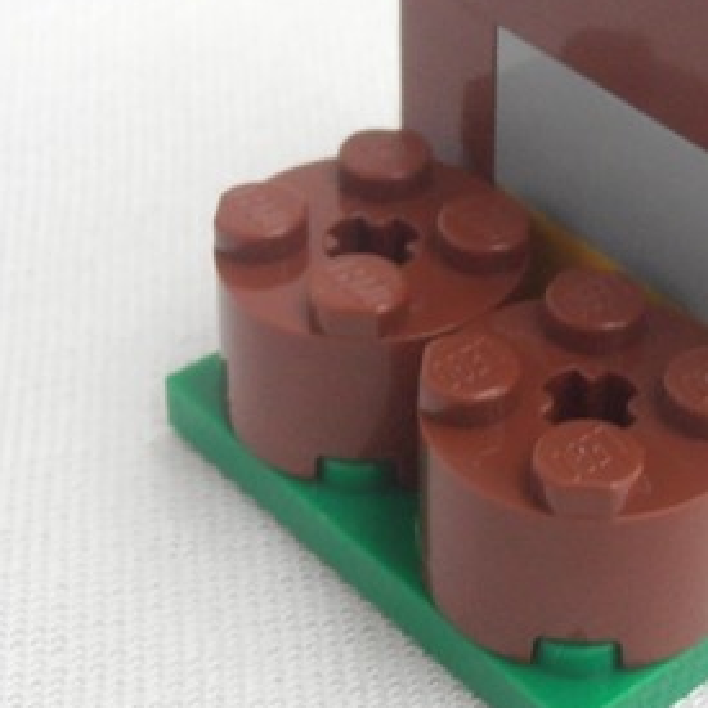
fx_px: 2476
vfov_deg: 16.1
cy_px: 133
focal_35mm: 107
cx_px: 592
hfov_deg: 16.1
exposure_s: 1/15
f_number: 3.9
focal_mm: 6.61
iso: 125
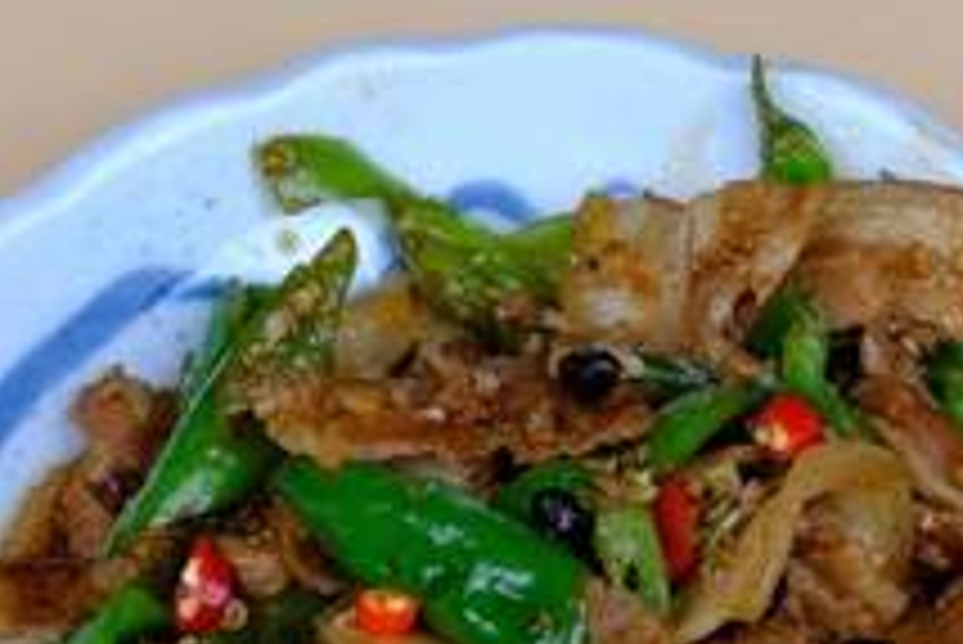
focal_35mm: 154
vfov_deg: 8.8
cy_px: 757
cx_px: 544
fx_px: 4122
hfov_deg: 13.3
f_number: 10
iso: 200
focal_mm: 33.2
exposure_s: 1/200
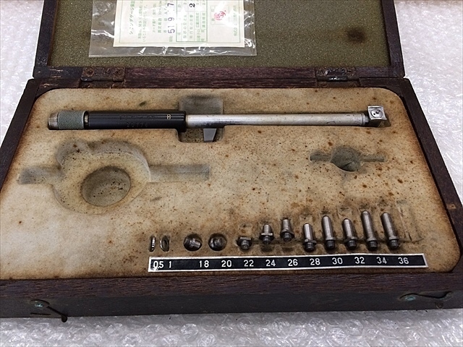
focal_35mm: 29
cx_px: 232
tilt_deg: -56.2
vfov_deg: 48.2
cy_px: 174
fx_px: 388
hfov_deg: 61.7
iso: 50
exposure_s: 1/30
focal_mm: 4.15
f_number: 2.2
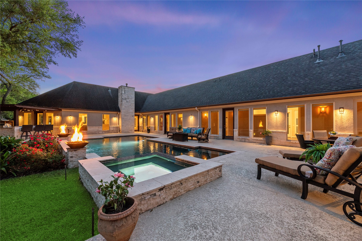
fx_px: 141
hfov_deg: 104.2
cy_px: 120
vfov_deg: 81.2
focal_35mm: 14
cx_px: 181
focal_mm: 14
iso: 800
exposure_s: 1/8
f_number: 8
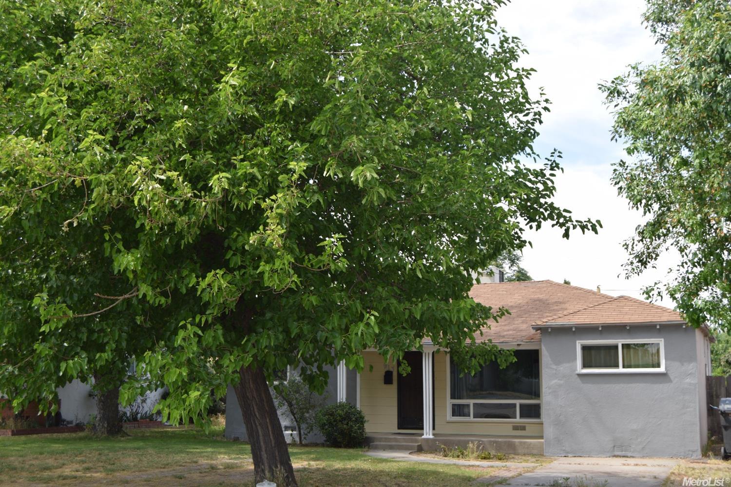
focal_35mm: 45
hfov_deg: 43.6
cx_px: 366
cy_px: 244
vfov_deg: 29.9
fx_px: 914
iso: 100
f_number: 6.3
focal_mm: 30
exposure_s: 1/160
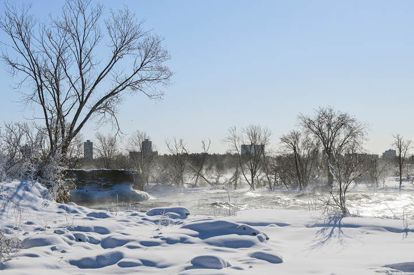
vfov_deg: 21.1
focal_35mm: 64
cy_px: 138
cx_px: 207
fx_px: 741
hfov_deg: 31.2
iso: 100
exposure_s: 1/800
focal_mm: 43
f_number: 11
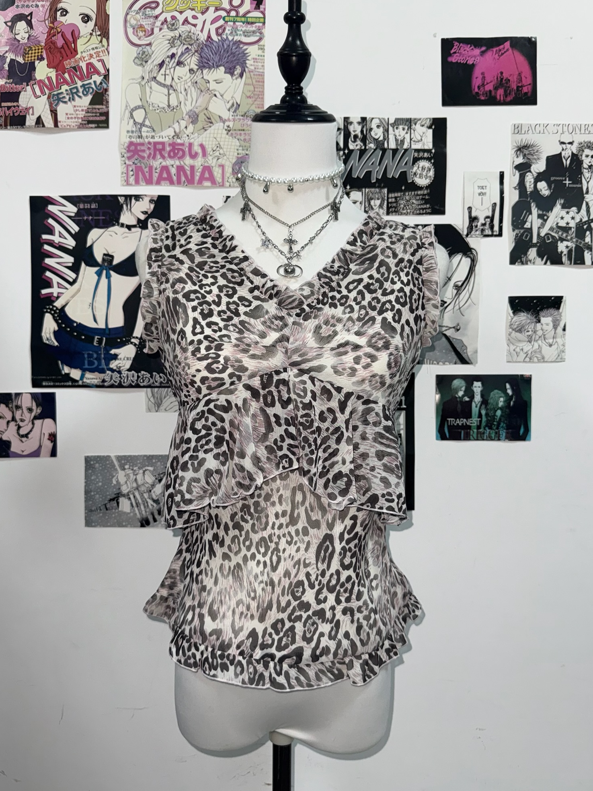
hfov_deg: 54.9
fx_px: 571
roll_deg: -0.3
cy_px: 386
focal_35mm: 25
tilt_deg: -1.8
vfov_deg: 69.4
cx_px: 291
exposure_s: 1/56
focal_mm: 6.76
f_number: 1.78
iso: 100
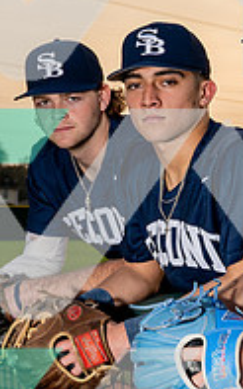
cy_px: 214
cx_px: 365
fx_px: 1145
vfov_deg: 19.3
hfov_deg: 11.6
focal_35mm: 108
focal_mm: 36
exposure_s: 1/250
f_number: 8
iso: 250
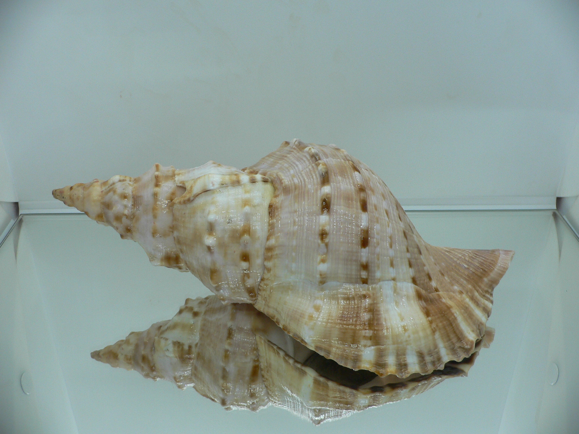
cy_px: 217
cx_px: 290
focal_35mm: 35
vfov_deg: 40.7
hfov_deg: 52.6
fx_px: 585
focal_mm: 4.6
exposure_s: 1/60
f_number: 2.8
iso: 80
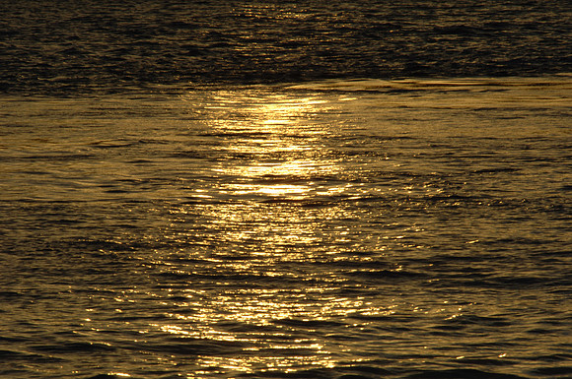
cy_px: 190
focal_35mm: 600
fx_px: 9520
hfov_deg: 3.4
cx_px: 286
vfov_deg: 2.3
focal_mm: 400
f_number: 21
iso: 160
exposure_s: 1/320
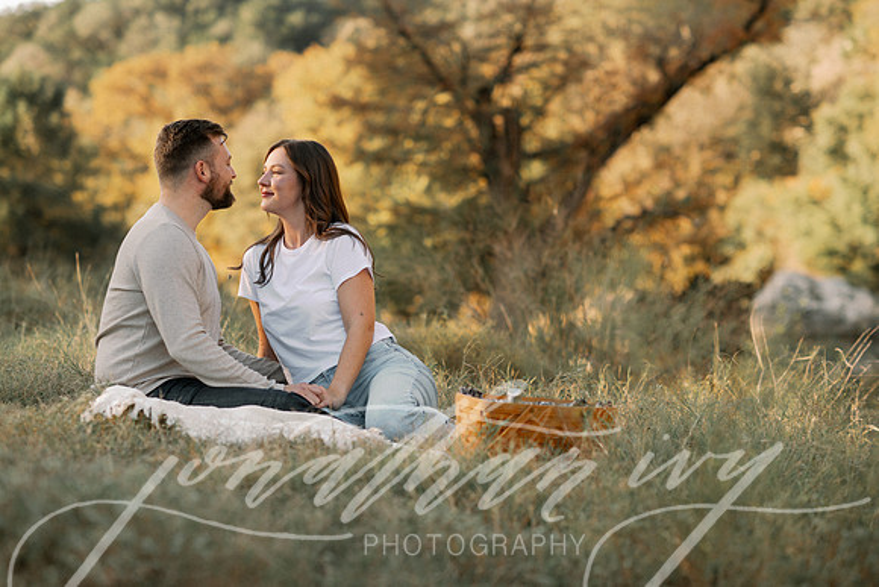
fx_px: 2076
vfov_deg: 16.1
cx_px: 440
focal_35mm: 85
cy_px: 294
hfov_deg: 23.9
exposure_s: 1/250
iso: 80
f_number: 2.8
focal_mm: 85
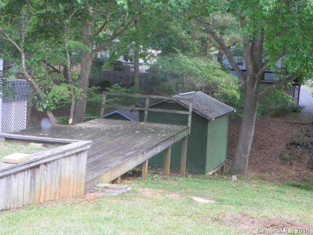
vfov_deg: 22.9
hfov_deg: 30.3
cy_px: 118
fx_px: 579
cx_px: 156
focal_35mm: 64
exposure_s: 1/50
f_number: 3.5
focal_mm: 11.4
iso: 160
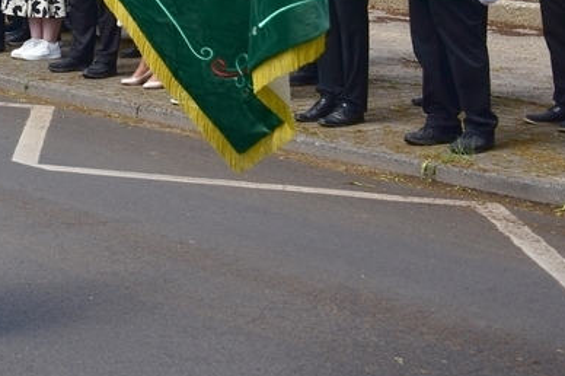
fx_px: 1709
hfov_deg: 17.9
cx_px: -114
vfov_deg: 12.3
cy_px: -77
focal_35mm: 109
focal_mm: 22
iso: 160
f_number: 7.1
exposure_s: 1/200
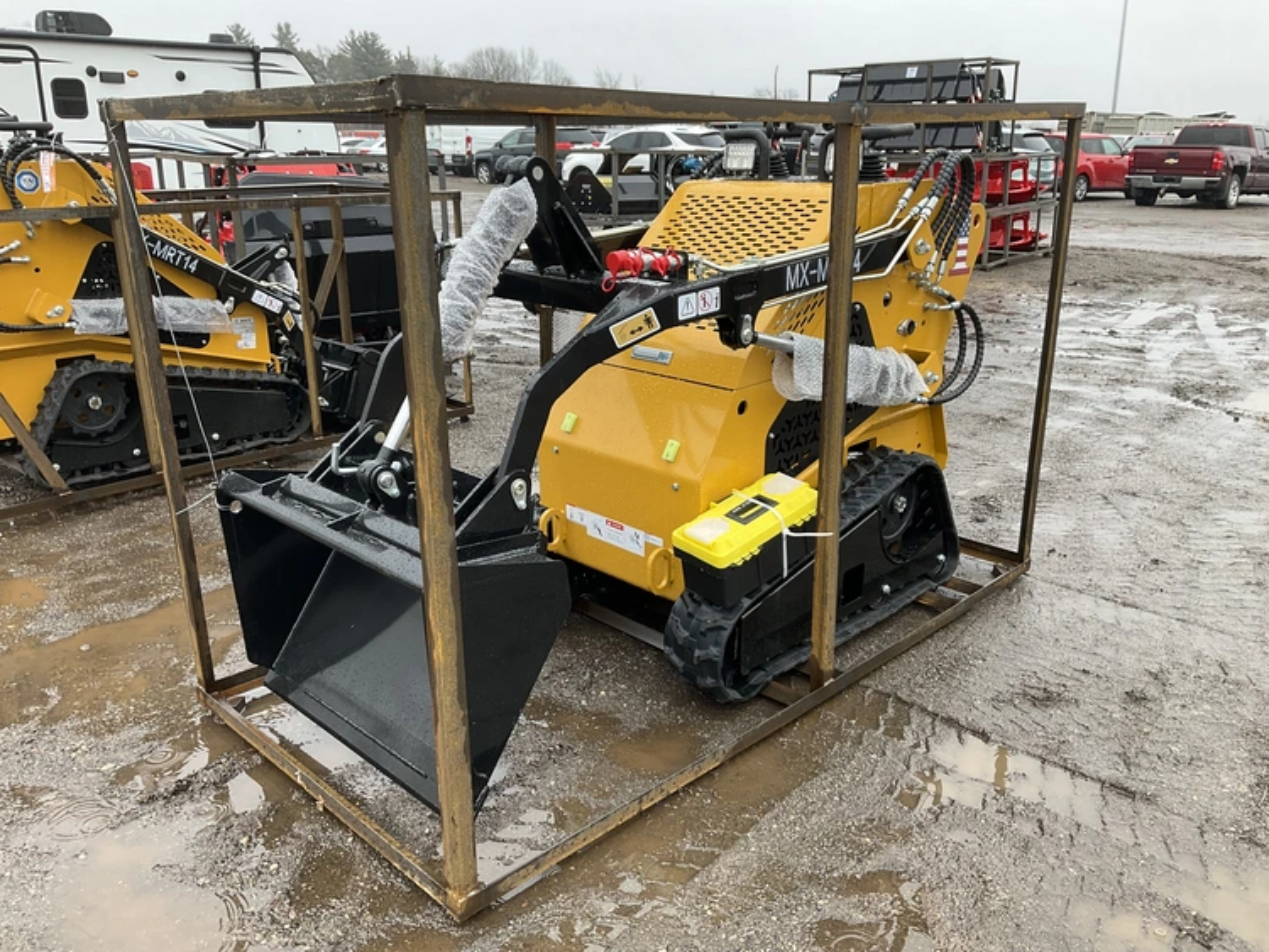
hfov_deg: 61.6
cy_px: 476
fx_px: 1063
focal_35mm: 29
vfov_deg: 48.3
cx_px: 634
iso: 25
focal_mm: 3
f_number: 1.8
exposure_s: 1/122
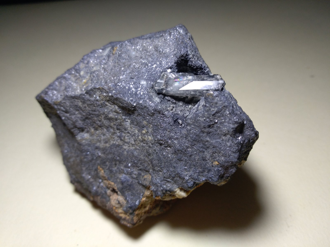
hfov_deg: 67.3
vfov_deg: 53.1
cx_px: 165
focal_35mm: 26
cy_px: 124
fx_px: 248
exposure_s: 1/30
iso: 100
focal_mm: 3.54
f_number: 2
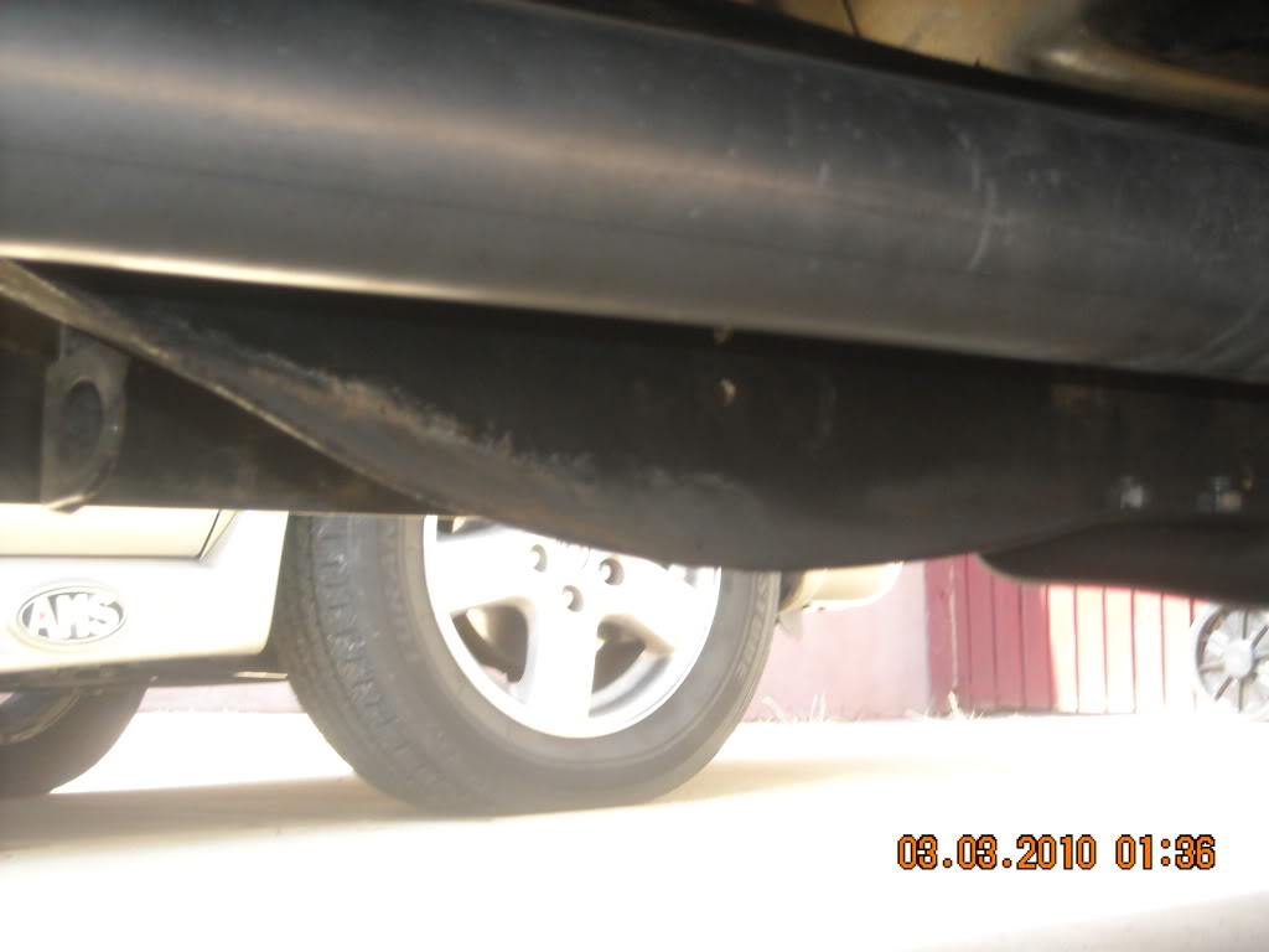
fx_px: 2786
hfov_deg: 25.7
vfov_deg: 19.4
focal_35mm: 76
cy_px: 476
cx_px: 634
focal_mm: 12.3
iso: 200
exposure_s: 1/125
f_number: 3.9
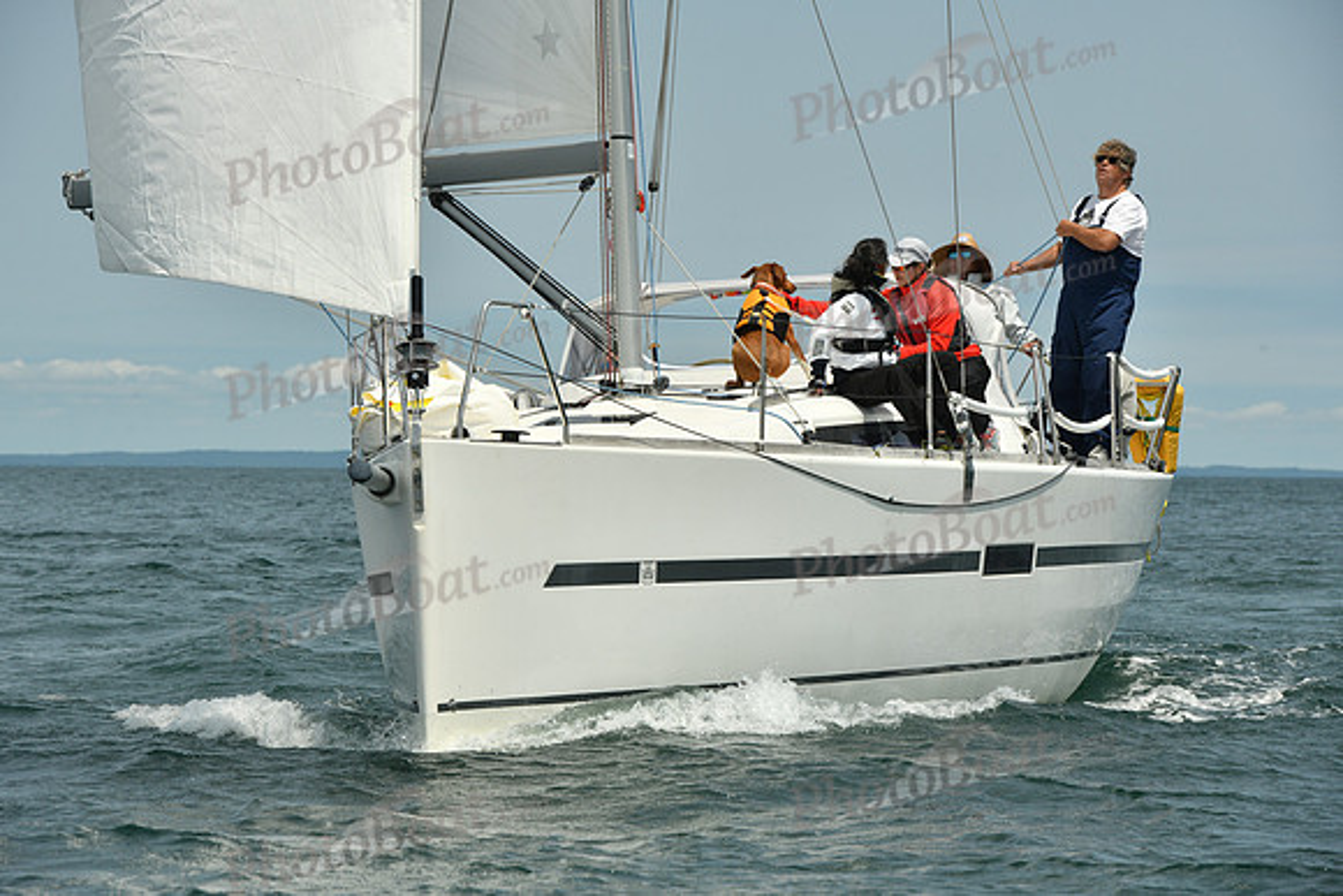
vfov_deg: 7.2
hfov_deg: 10.8
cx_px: 672
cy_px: 448
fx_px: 7089
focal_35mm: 190
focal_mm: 190
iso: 320
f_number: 11
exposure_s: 1/1250
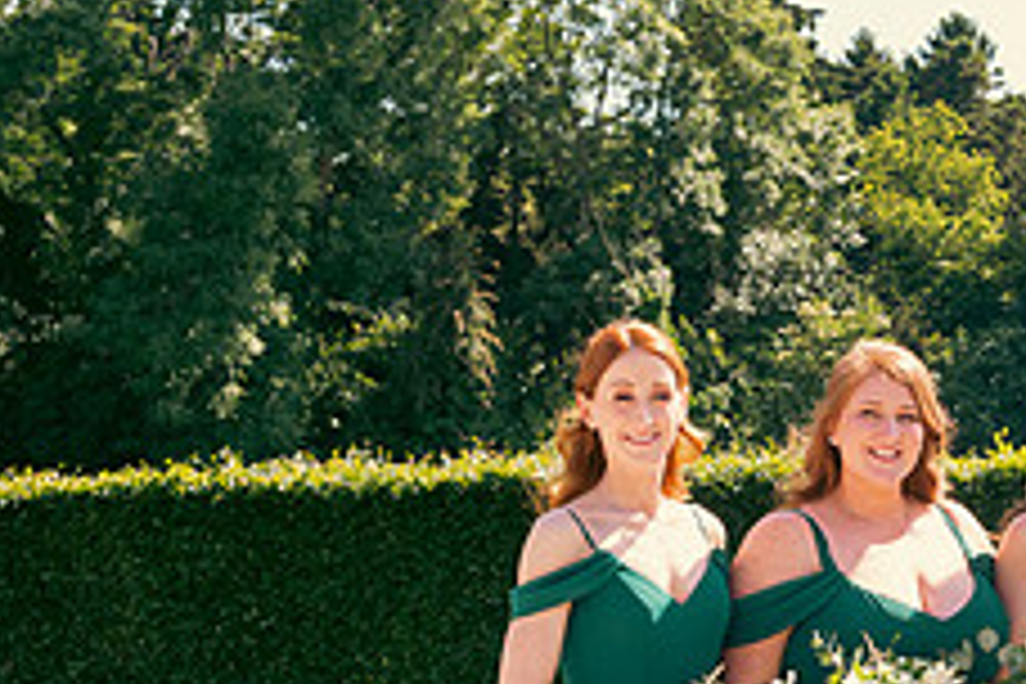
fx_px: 2536
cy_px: 587
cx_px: 1120
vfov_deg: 15.2
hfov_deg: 21.7
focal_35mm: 89
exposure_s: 1/200
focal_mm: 35
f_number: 6.3
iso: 125
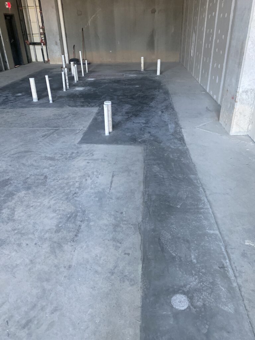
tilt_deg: -27.8
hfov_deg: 53.1
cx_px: 128
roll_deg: +0.2
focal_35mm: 26
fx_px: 255
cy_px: 170
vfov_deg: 67.3
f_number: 1.8
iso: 500
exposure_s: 1/57
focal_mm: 4.25
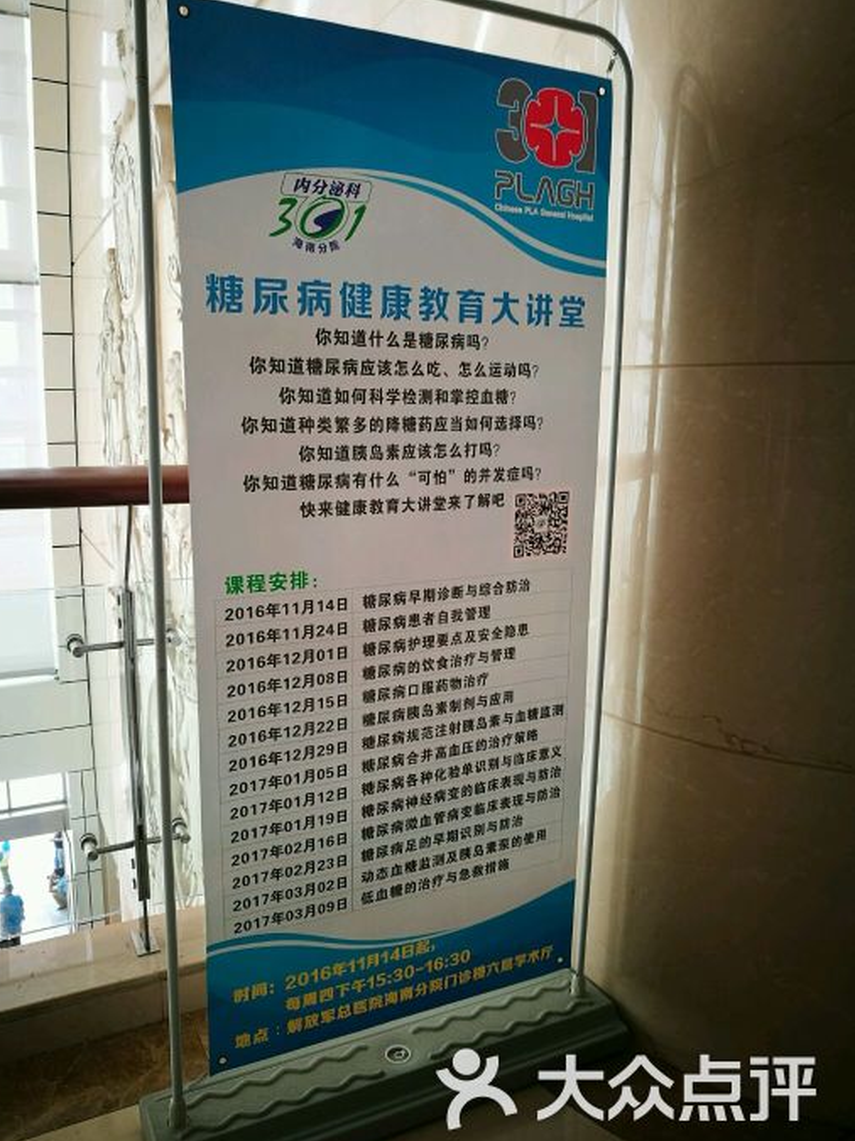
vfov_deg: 63.4
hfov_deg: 49.7
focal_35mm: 28
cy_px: 585
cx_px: 417
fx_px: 922
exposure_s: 1/50
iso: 64
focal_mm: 4.5
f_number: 2.2
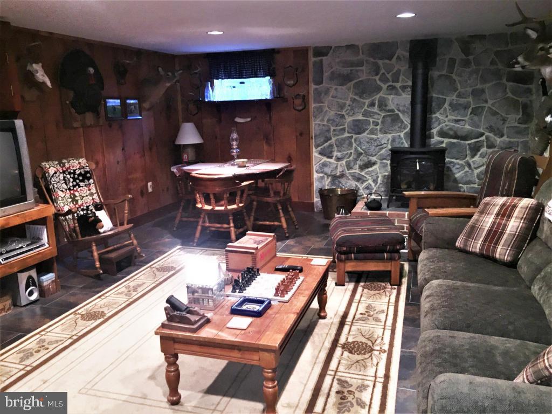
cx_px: 276
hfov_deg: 61.7
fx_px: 462
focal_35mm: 29
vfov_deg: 48.2
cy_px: 207
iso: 80
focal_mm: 4.15
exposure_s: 1/20
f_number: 2.2
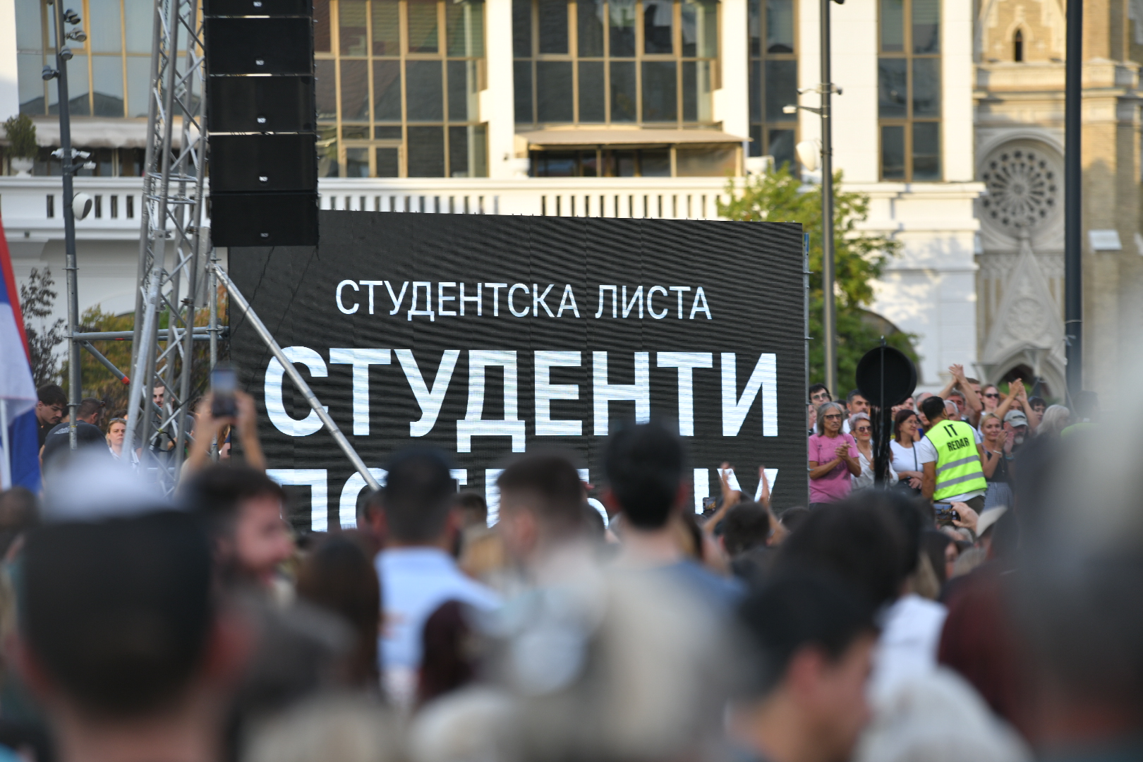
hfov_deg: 10.3
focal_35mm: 200
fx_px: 6350
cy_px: 381
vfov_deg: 6.9
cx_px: 572
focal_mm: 200
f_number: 4
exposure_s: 1/400
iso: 200
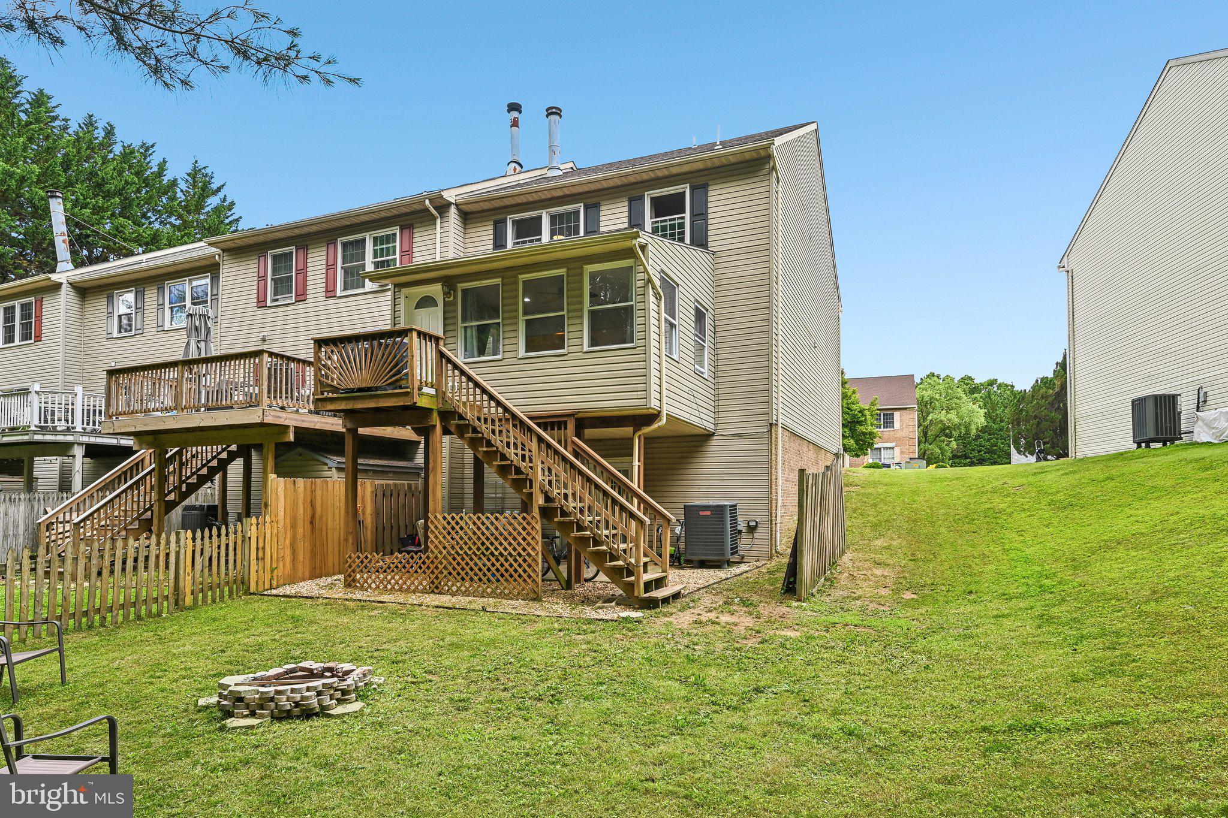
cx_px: 614
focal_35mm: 20
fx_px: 665
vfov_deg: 63.2
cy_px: 409
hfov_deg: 85.4
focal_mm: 19.5
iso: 100
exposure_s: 1/40
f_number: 8
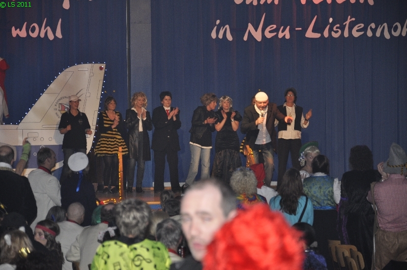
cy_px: 135
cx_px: 204
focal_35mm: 158
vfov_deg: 8.7
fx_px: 1778
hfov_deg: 13.1
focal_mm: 105
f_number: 5.6
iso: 400
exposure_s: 1/60
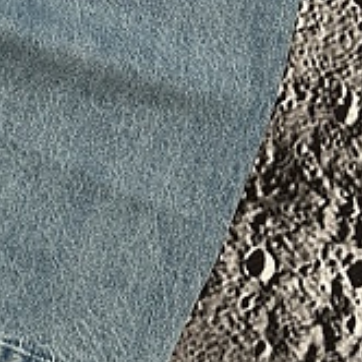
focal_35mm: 102
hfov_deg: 16.6
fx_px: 1207
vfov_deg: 15.6
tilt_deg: -88.3
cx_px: -17
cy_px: -190
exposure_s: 1/50
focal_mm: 6.86
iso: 200
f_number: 1.78
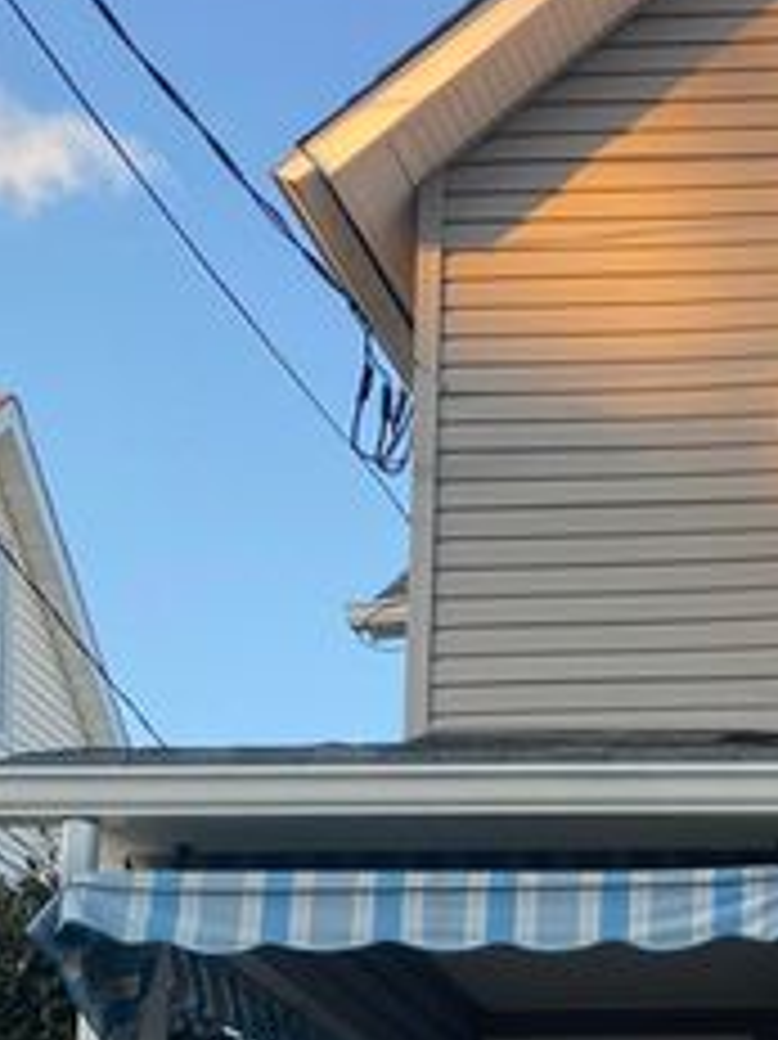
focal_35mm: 75
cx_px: 1115
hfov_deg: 17.8
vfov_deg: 23.0
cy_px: 1362
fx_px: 2250
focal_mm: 4.25
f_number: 1.8
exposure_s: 1/135
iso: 32
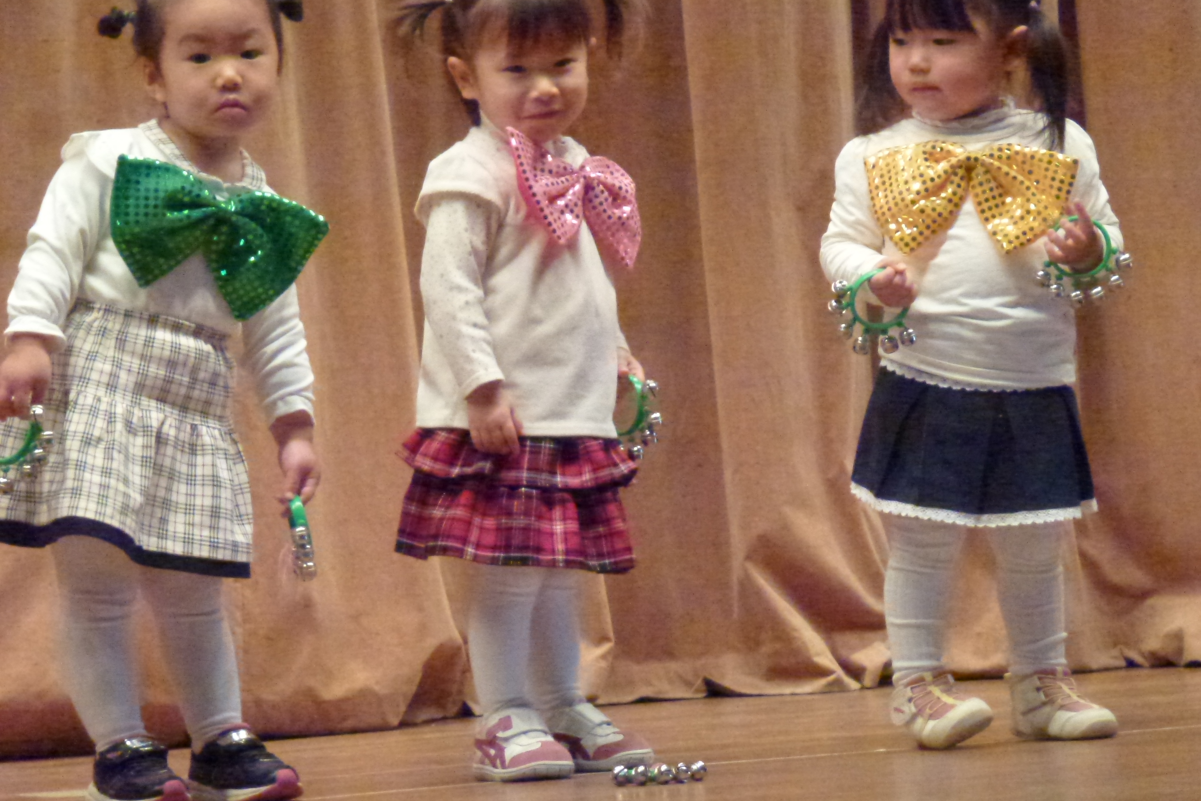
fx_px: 8073
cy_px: 394
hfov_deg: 8.5
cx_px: 601
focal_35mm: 242
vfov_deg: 5.7
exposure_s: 1/80
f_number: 5.6
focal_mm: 41.5
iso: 1600
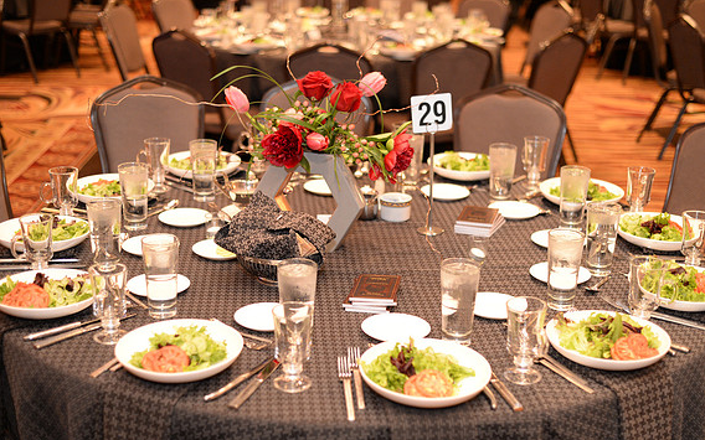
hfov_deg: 38.9
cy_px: 228
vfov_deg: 24.9
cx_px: 349
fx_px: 999
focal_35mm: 52
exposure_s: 1/80
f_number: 2.8
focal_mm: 50
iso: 2500
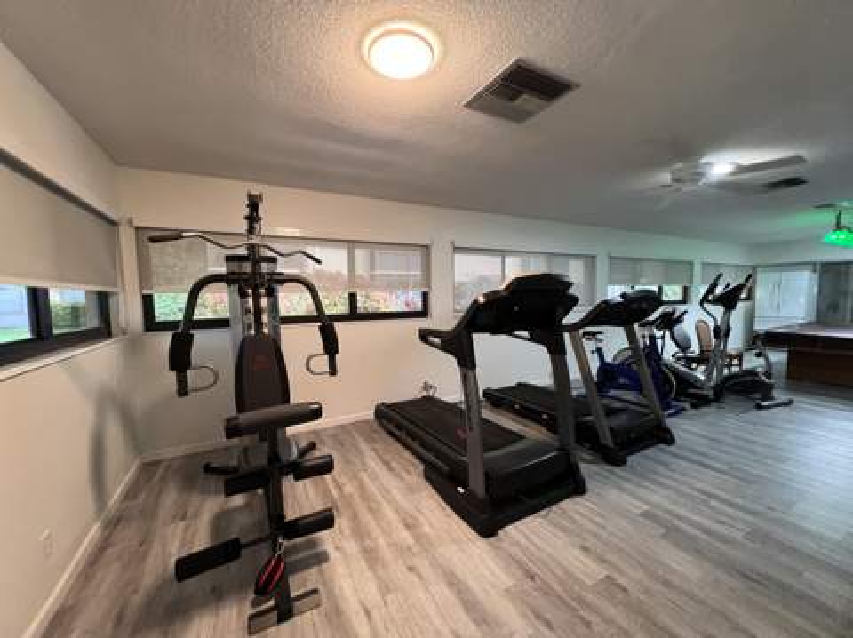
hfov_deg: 106.2
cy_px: 319
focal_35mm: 13
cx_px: 426
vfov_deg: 89.8
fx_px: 320
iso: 640
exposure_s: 1/60
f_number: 1.8
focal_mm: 1.57
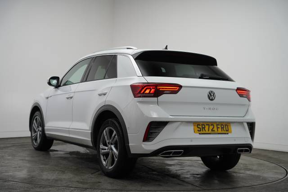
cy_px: 96
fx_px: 425
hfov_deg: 37.5
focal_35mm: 53
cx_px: 144
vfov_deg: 25.4
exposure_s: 1/160
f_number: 4
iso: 800
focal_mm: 53.1
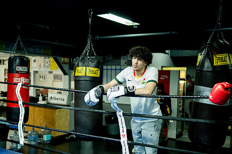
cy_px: 87
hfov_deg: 42.6
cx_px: 98
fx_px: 296
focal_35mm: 46
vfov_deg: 29.2
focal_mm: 35
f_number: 1.4
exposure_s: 1/500
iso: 1250
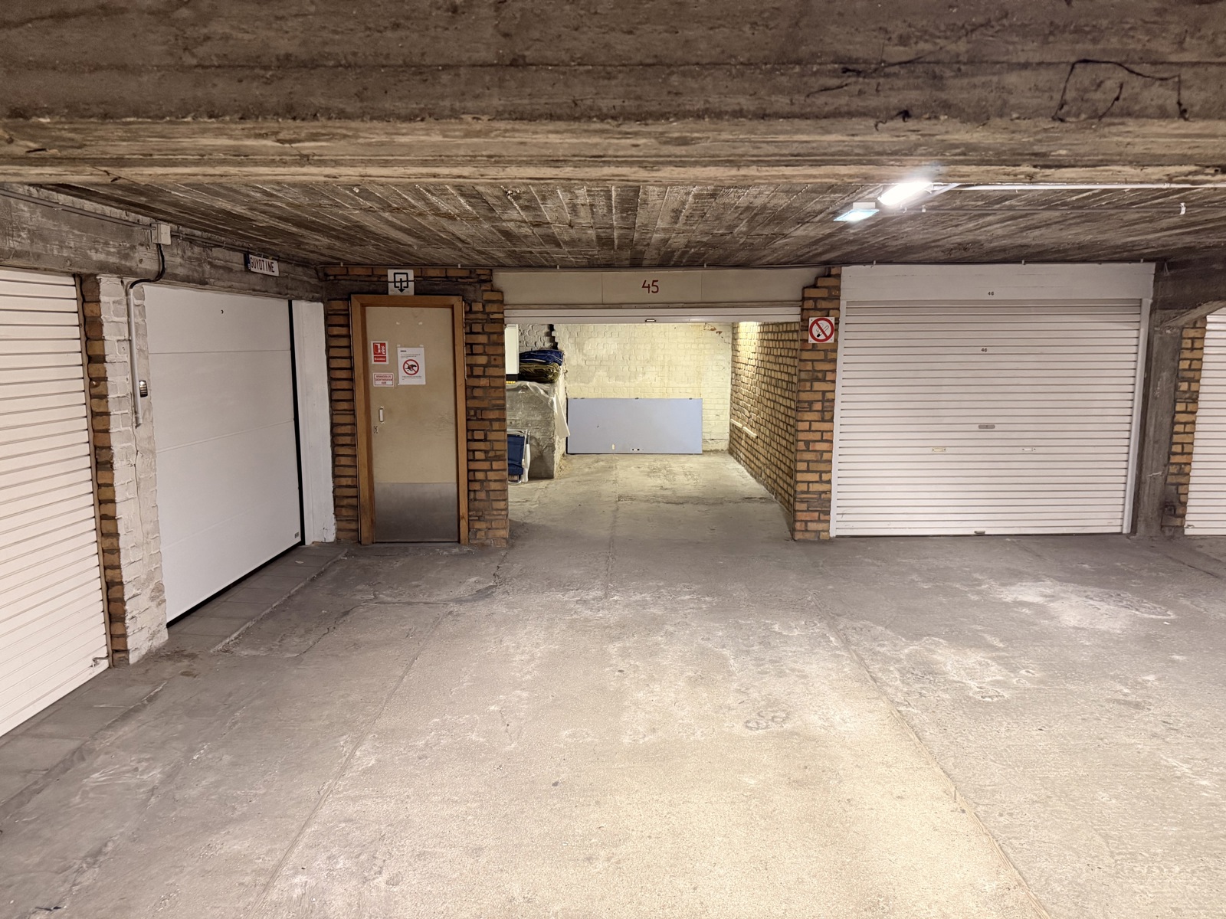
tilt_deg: -8.6
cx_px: 613
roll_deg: -0.6
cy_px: 460
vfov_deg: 56.8
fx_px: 850
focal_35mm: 24
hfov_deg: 71.6
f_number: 1.78
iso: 640
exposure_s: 1/50
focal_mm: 6.76
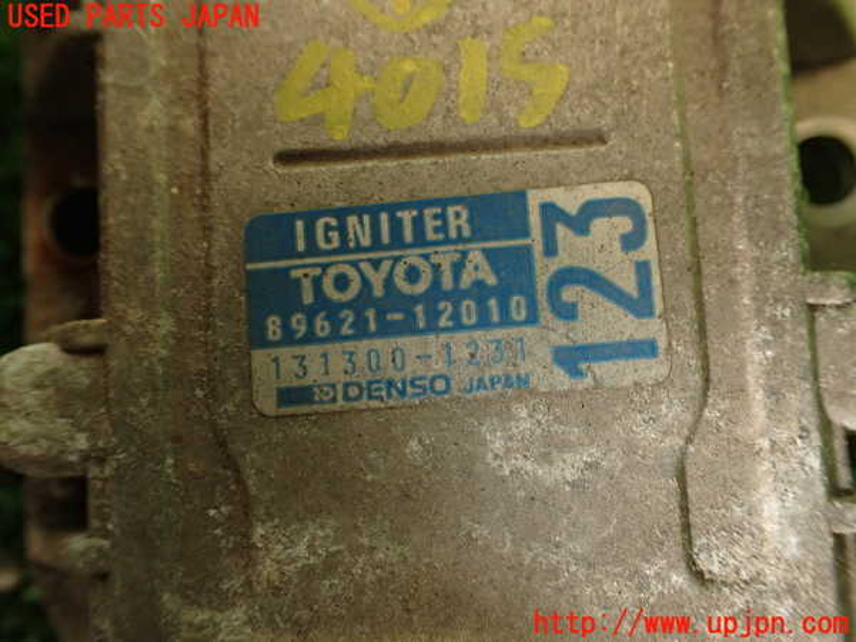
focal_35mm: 32
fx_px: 791
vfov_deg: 44.2
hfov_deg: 56.8
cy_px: 321
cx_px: 428
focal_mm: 5.79
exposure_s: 1/30
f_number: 2.4
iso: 320
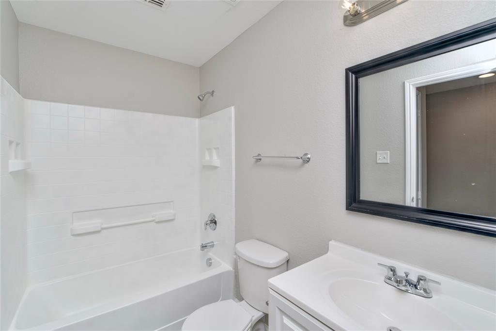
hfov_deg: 96.8
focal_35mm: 16
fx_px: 220
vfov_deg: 73.7
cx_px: 248
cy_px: 166
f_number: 5.6
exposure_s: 1/125
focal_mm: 16
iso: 100
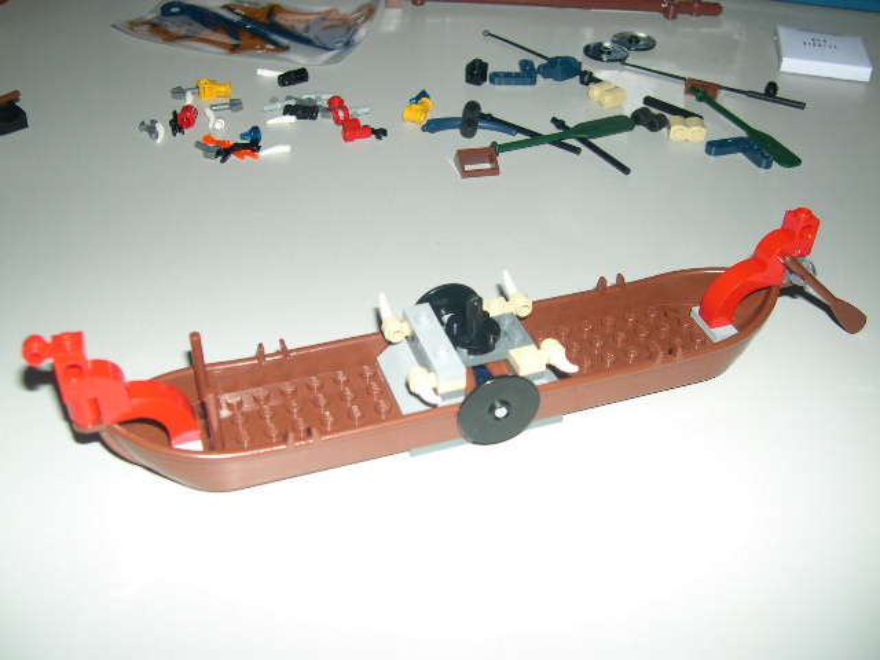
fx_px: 966
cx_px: 440
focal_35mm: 38
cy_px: 330
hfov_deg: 49.0
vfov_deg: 37.7
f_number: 2.8
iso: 100
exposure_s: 1/60
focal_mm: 8
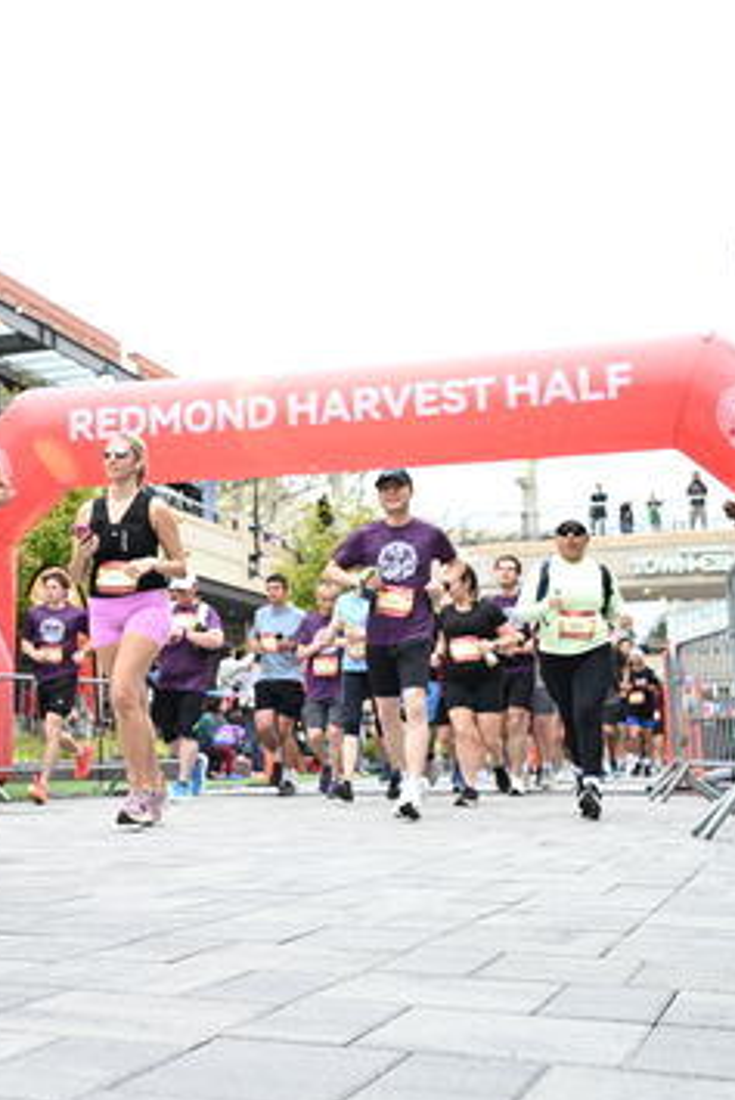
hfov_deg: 27.9
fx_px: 1468
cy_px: 483
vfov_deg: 41.0
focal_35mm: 48
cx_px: 222
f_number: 4
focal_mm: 31
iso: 2000
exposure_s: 1/640
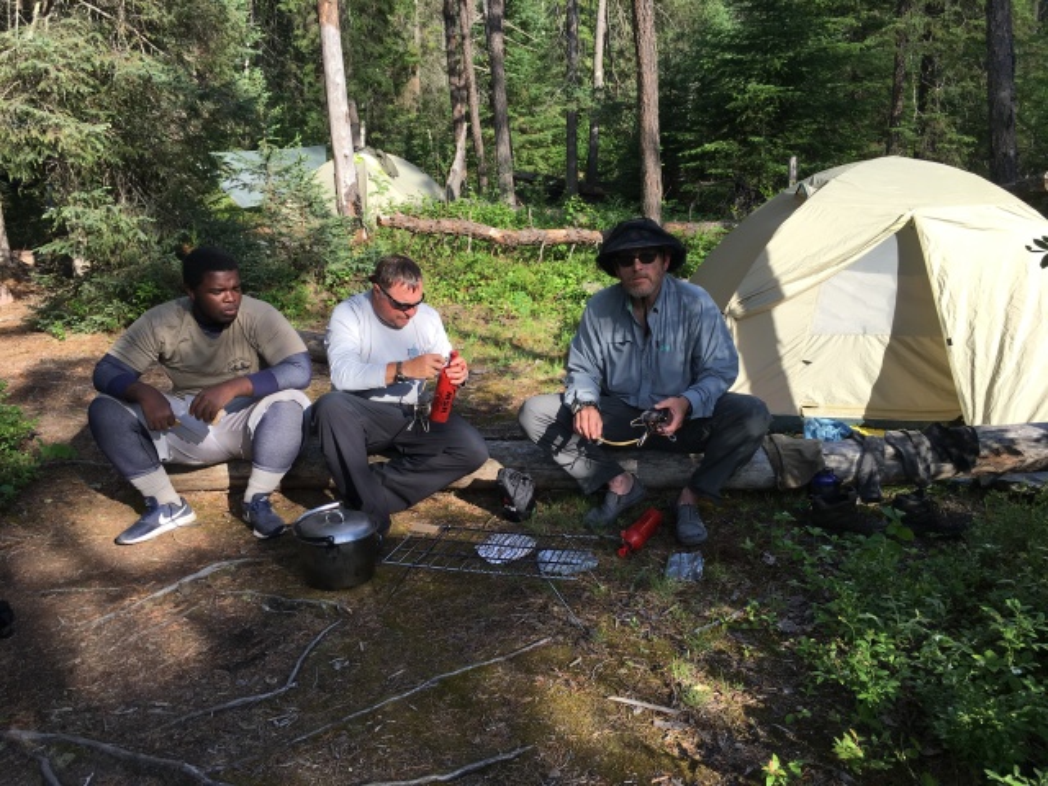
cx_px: 524
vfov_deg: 48.2
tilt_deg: -13.6
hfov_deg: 61.7
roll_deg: +1.9
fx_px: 878
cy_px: 393
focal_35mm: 29
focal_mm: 4.15
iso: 25
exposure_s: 1/615
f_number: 2.2
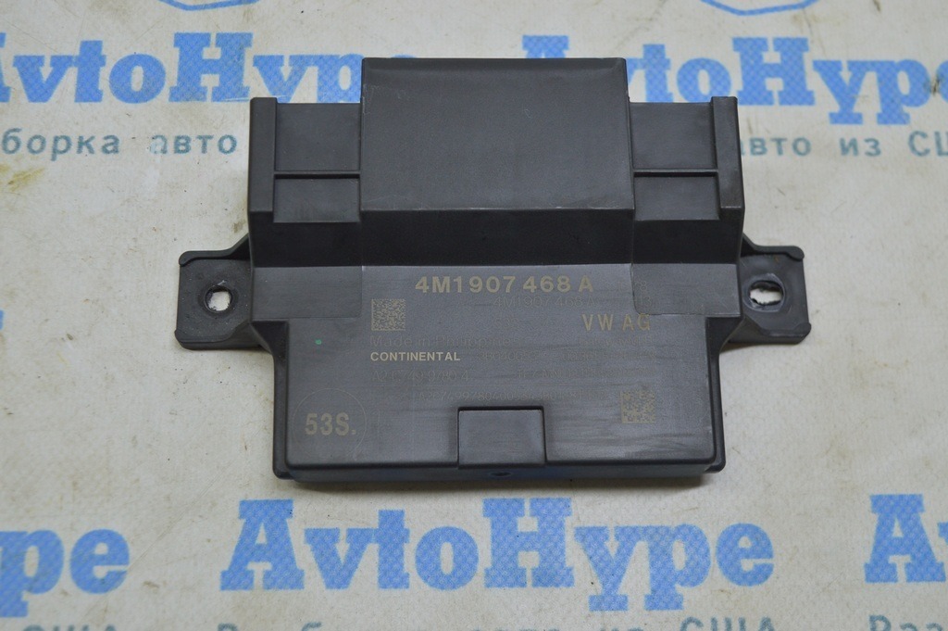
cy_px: 316
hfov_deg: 42.4
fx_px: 1223
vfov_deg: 28.9
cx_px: 474
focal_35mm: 46
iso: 400
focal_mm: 31
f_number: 5.6
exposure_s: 1/40
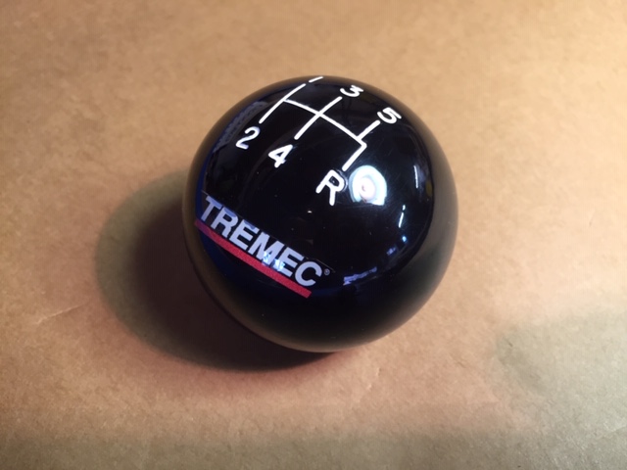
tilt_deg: -58.2
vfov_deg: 48.2
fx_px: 525
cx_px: 314
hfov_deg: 61.7
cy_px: 235
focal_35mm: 29
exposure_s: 1/30
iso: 100
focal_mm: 4.15
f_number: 2.2
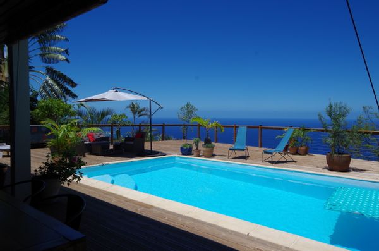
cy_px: 126
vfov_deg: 47.7
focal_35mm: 27
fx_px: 284
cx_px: 190
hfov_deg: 67.5
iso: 100
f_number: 8
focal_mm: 18
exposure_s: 1/500
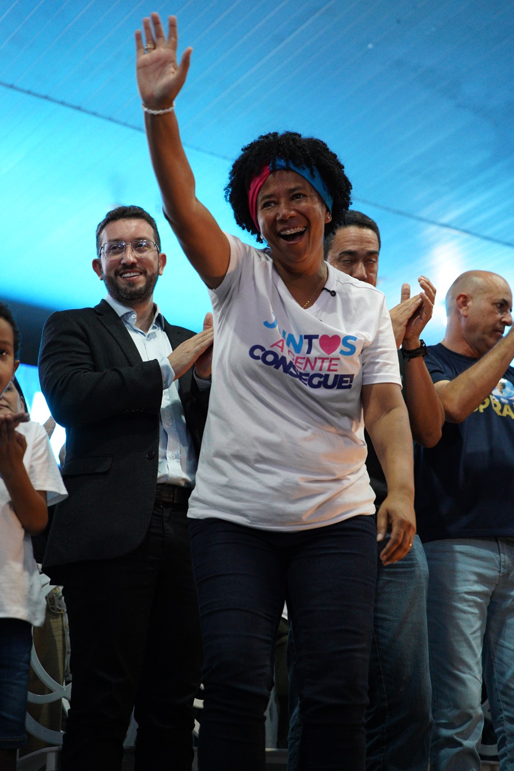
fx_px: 1371
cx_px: 260
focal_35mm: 64
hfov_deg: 21.2
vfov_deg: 31.4
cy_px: 386
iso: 6400
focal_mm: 63
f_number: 2.8
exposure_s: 1/400
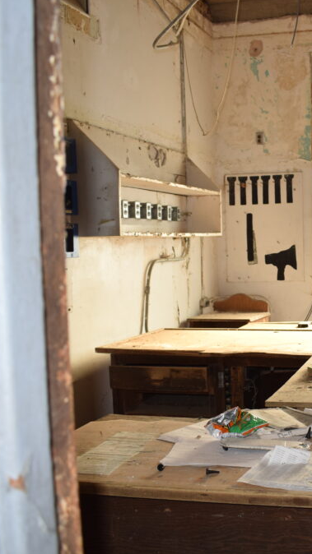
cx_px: 330
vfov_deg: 47.4
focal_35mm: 43
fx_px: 633
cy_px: 278
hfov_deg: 25.9
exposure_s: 1/125
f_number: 5.6
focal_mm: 18
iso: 450
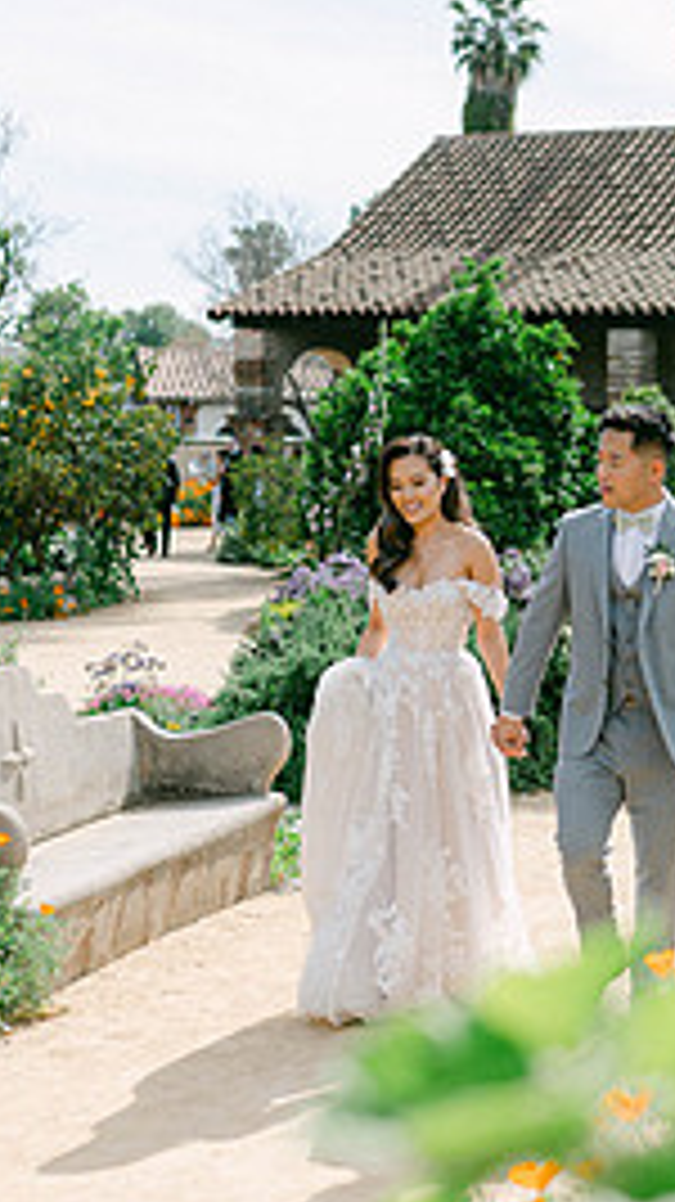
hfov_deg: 14.6
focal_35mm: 82
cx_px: 603
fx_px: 2612
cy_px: 576
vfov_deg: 25.9
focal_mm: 35
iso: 100
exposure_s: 1/4000
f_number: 2.2
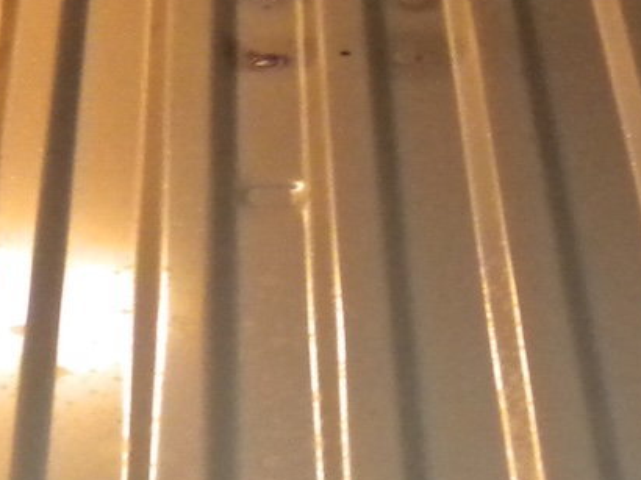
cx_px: 286
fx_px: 3035
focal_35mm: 164
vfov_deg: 9.0
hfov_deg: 12.1
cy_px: 52
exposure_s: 1/30
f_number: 3.1
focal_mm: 6.3
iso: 400
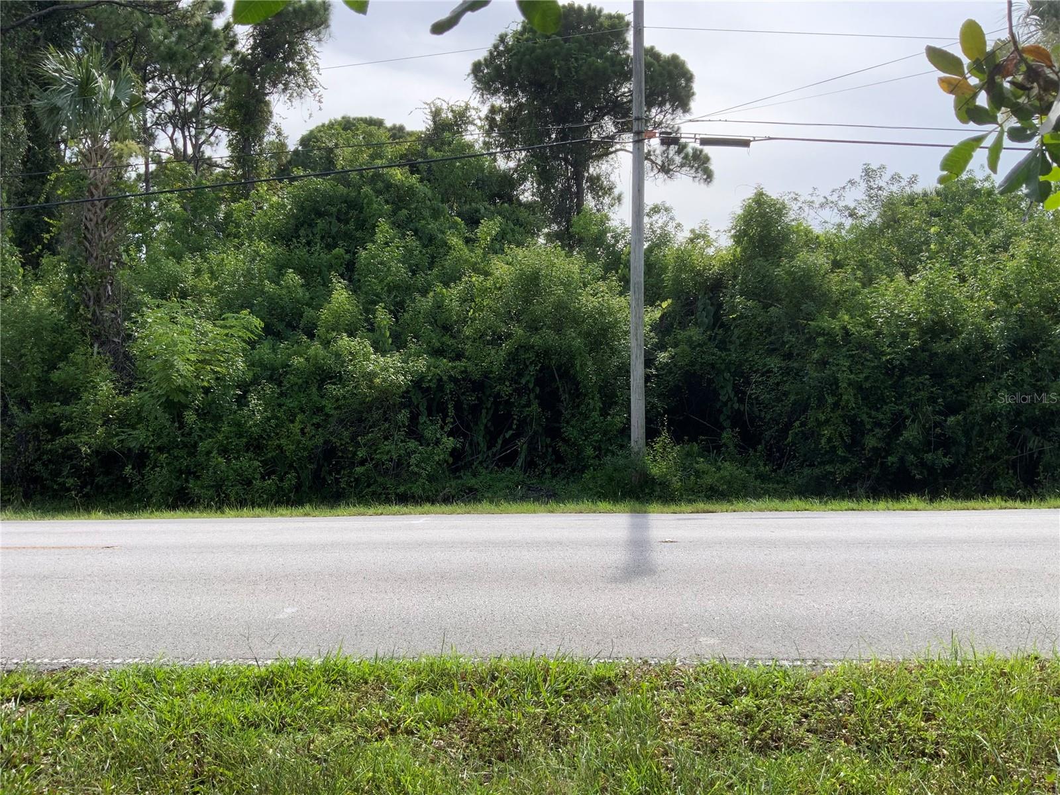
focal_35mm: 29
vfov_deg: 48.2
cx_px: 530
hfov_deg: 61.7
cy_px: 398
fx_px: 888
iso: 16
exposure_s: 1/759
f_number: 1.8
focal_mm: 3
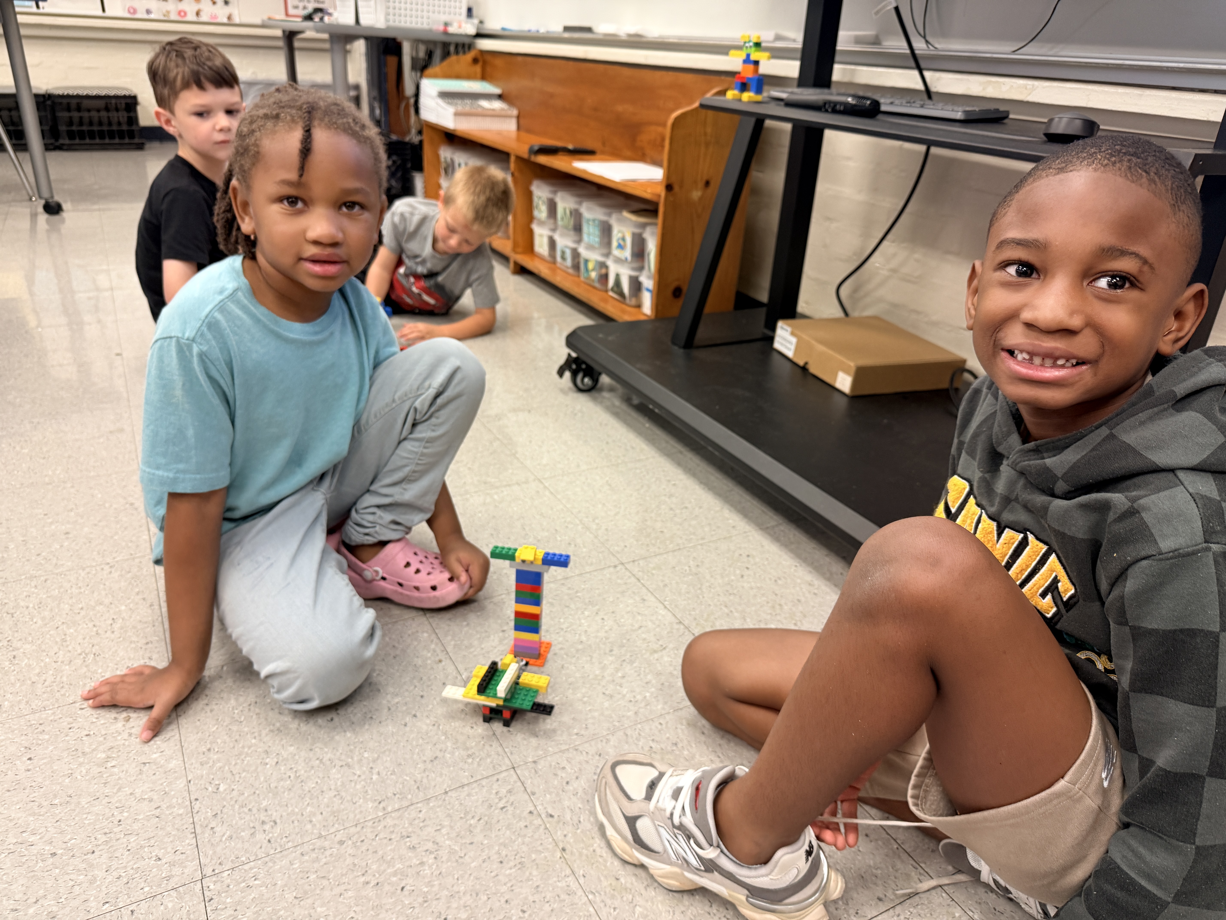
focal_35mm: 24
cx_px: 613
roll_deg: -2.3
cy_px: 460
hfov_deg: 71.6
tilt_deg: -22.1
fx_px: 850
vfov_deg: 56.8
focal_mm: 6.76
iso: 200
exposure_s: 1/60
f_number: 1.78
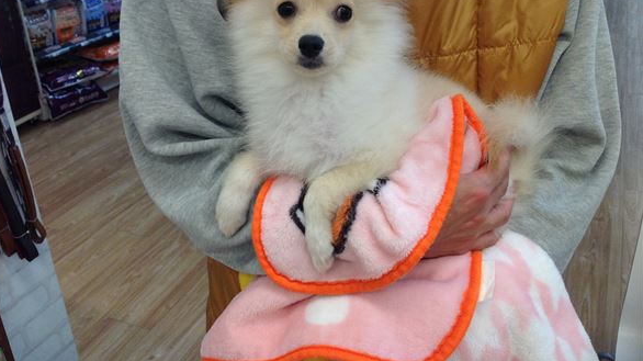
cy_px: 151
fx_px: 665
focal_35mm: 39
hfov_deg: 51.6
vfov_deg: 30.3
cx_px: 315
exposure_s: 1/120
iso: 100
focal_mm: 4.28
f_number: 2.4
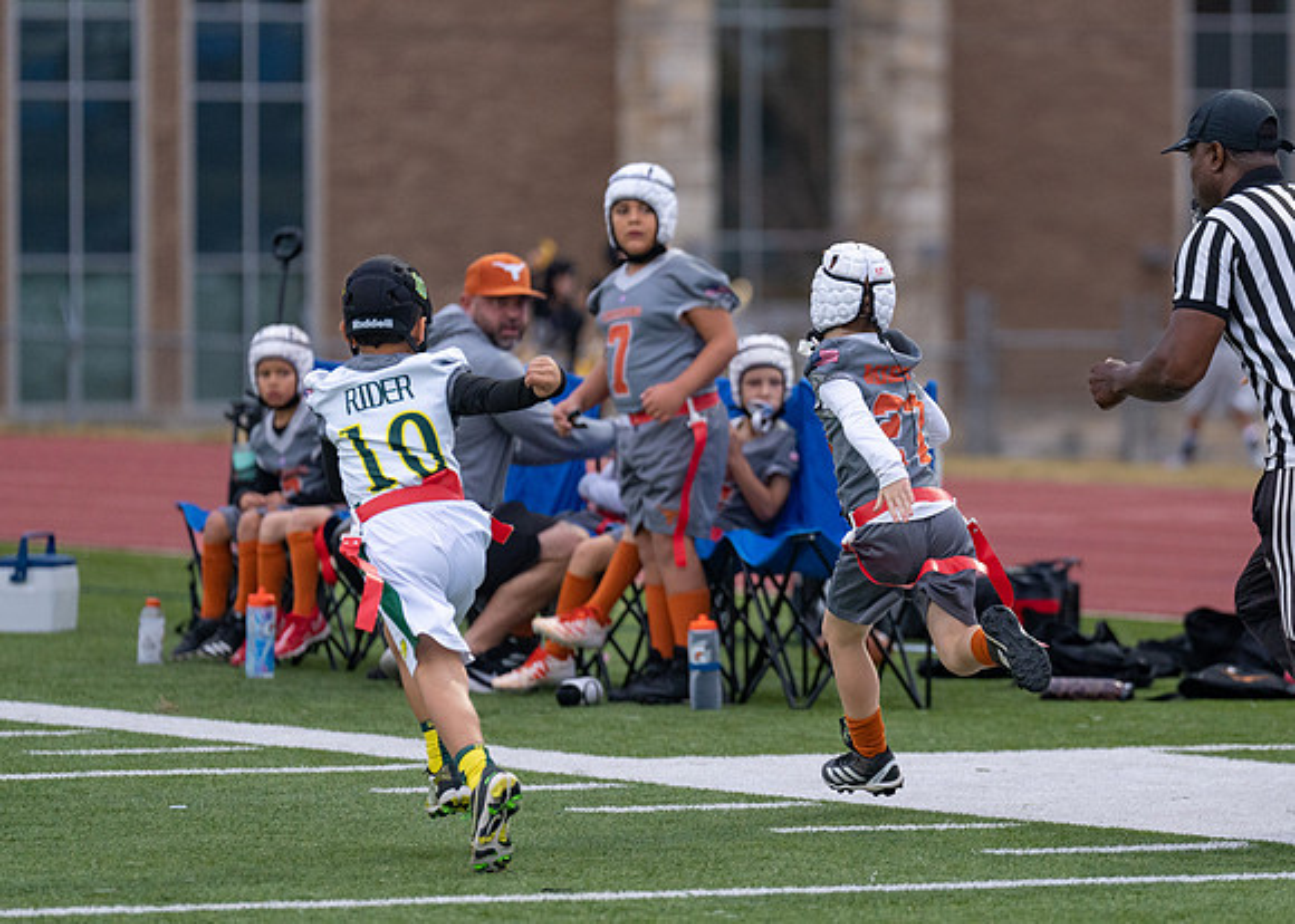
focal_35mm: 305
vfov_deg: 4.7
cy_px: 475
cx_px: 895
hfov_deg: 6.6
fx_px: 11216
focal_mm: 200
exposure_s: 1/1000
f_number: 2.8
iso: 800
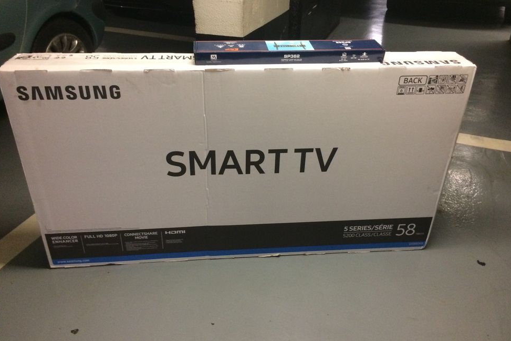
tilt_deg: -32.9
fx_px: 440
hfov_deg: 60.3
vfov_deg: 42.3
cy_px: 155
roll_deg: -2.6
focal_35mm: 31
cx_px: 256
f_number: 2.2
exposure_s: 1/25
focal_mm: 4.15
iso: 250
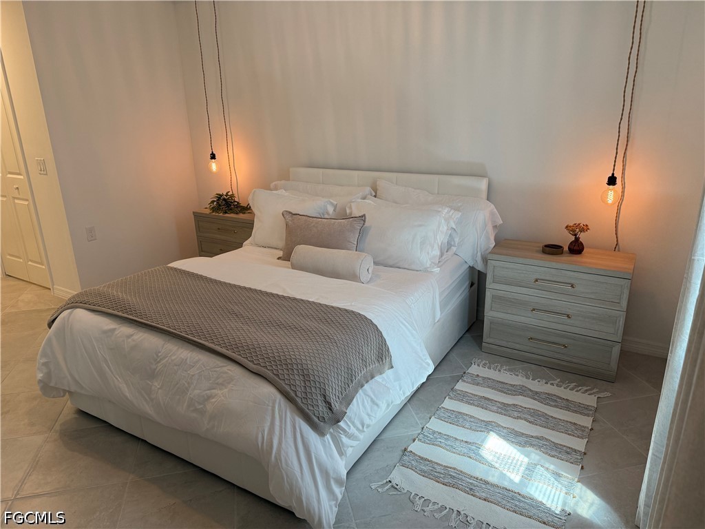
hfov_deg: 71.6
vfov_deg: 56.8
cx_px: 352
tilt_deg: -18.3
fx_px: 489
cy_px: 264
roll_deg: +1.3
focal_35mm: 24
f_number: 1.78
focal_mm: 6.76
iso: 160
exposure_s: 1/129
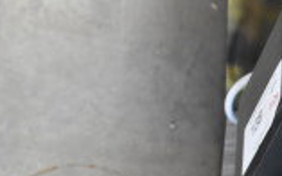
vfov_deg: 10.2
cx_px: 528
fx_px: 960
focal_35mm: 125
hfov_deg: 14.4
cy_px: 233
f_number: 3.8
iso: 4000
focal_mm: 21
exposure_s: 1/30
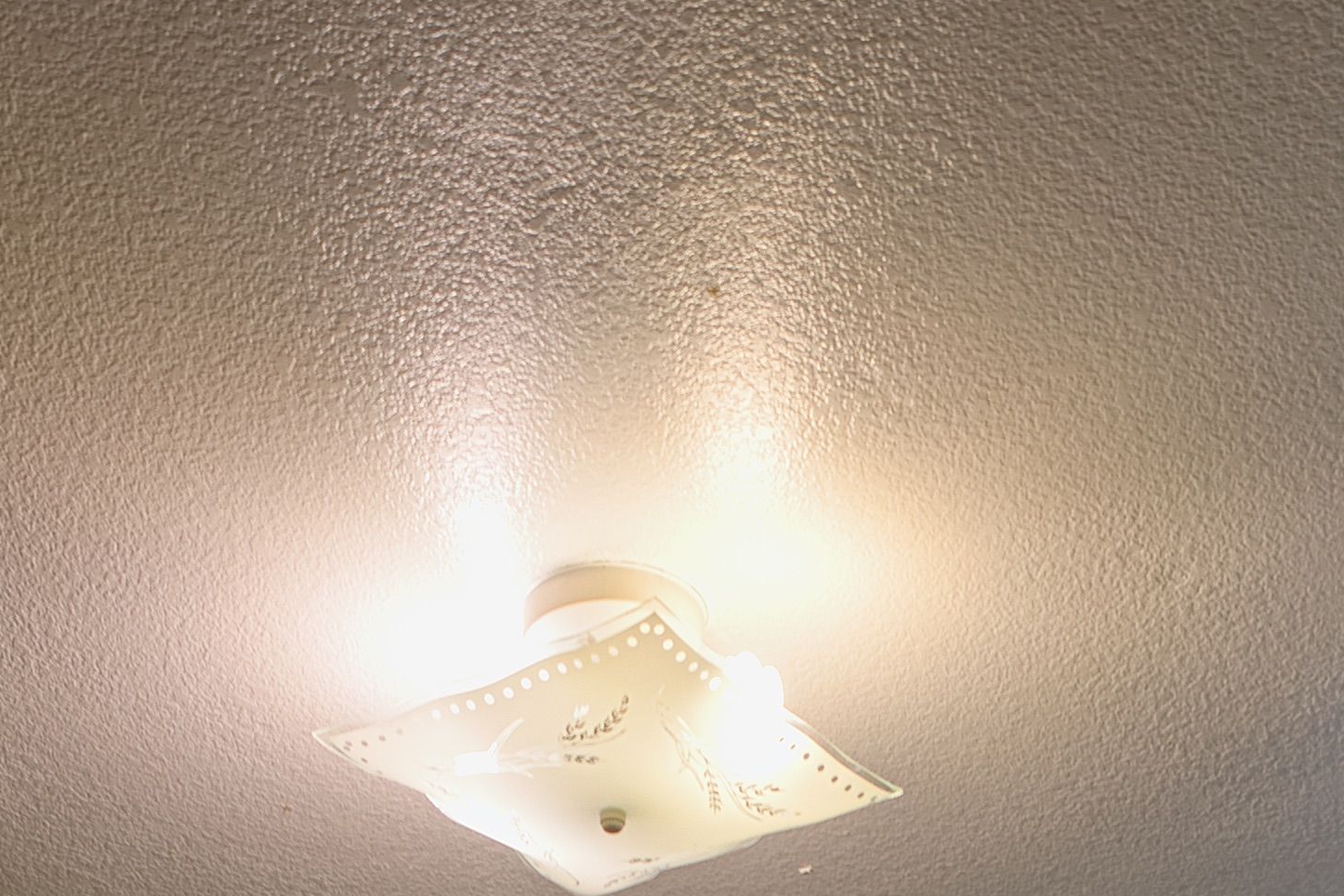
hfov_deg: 25.2
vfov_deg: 12.8
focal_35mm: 80
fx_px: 2998
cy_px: 2188
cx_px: 778
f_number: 5
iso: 50
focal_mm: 14.6
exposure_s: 1/10
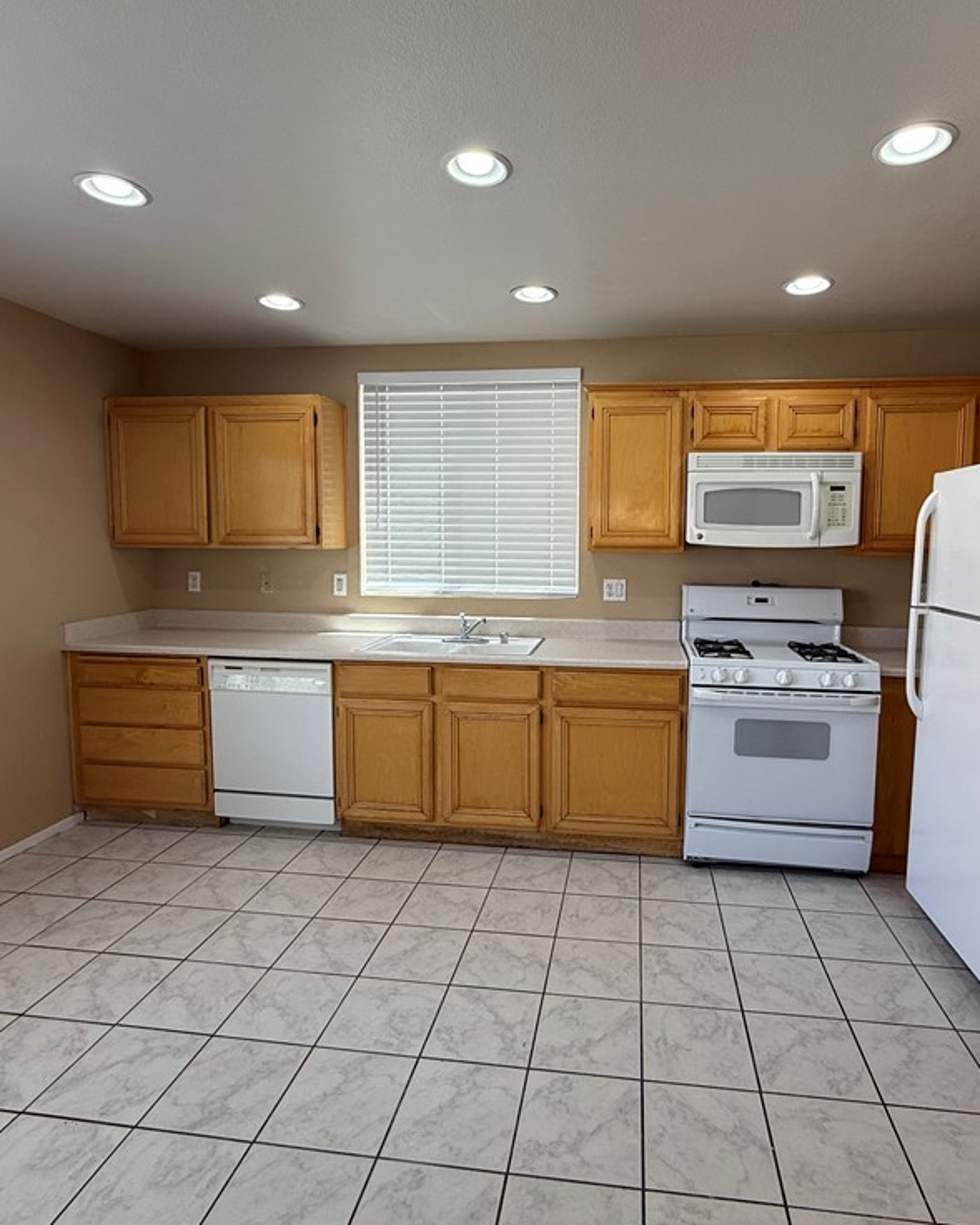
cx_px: 559
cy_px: 594
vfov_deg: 83.3
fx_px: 689
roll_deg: -0.7
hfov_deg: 70.5
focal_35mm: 19
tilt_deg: -5.1
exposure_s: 1/120
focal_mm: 2.22
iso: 64
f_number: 2.2
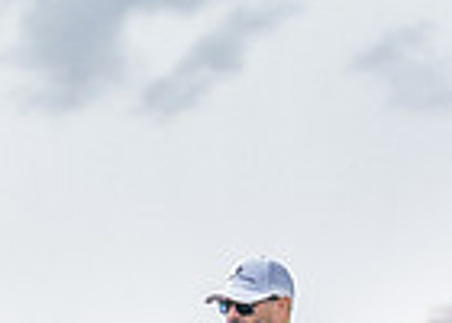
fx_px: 6598
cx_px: -350
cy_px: 579
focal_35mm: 514
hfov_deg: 3.9
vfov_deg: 2.8
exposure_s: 1/1000
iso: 1000
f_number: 2.8
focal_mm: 83
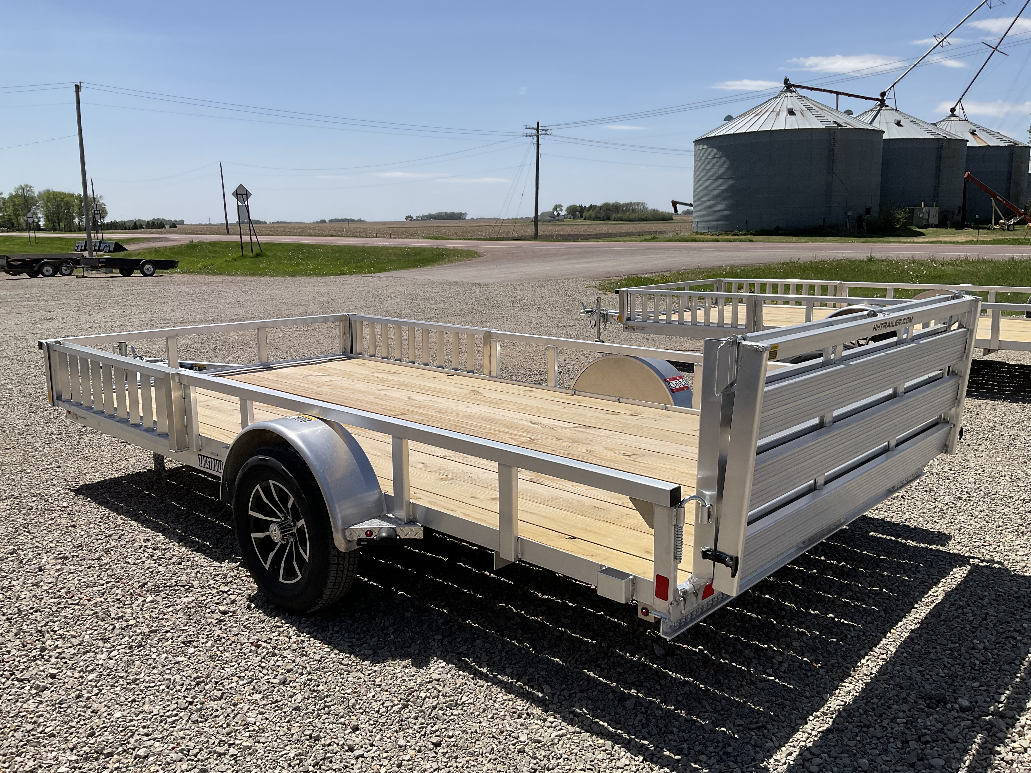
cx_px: 516
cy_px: 386
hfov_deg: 61.7
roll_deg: +0.8
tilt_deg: -10.9
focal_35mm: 29
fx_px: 864
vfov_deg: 48.2
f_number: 1.8
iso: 16
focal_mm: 3
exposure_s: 1/3322
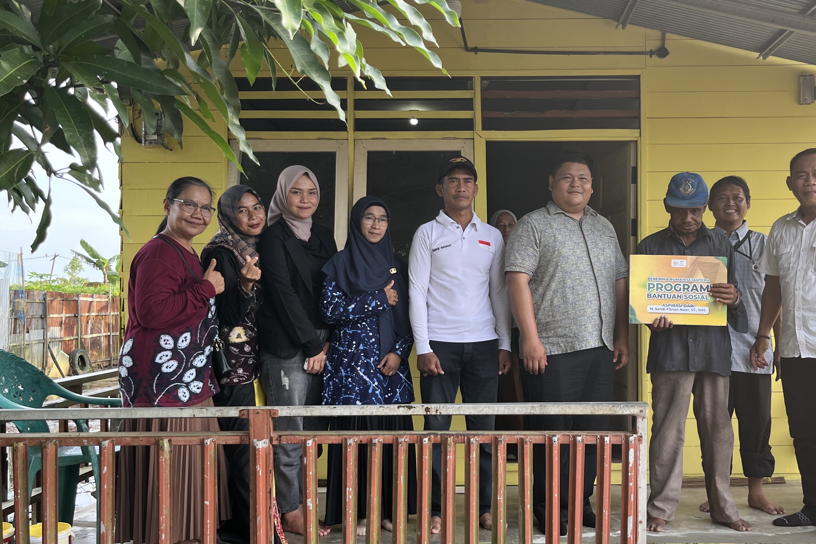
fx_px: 816
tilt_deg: +0.1
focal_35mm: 36
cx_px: 486
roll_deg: -0.1
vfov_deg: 36.8
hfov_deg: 52.8
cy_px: 297
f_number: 1.6
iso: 40
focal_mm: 5.1
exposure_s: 1/190
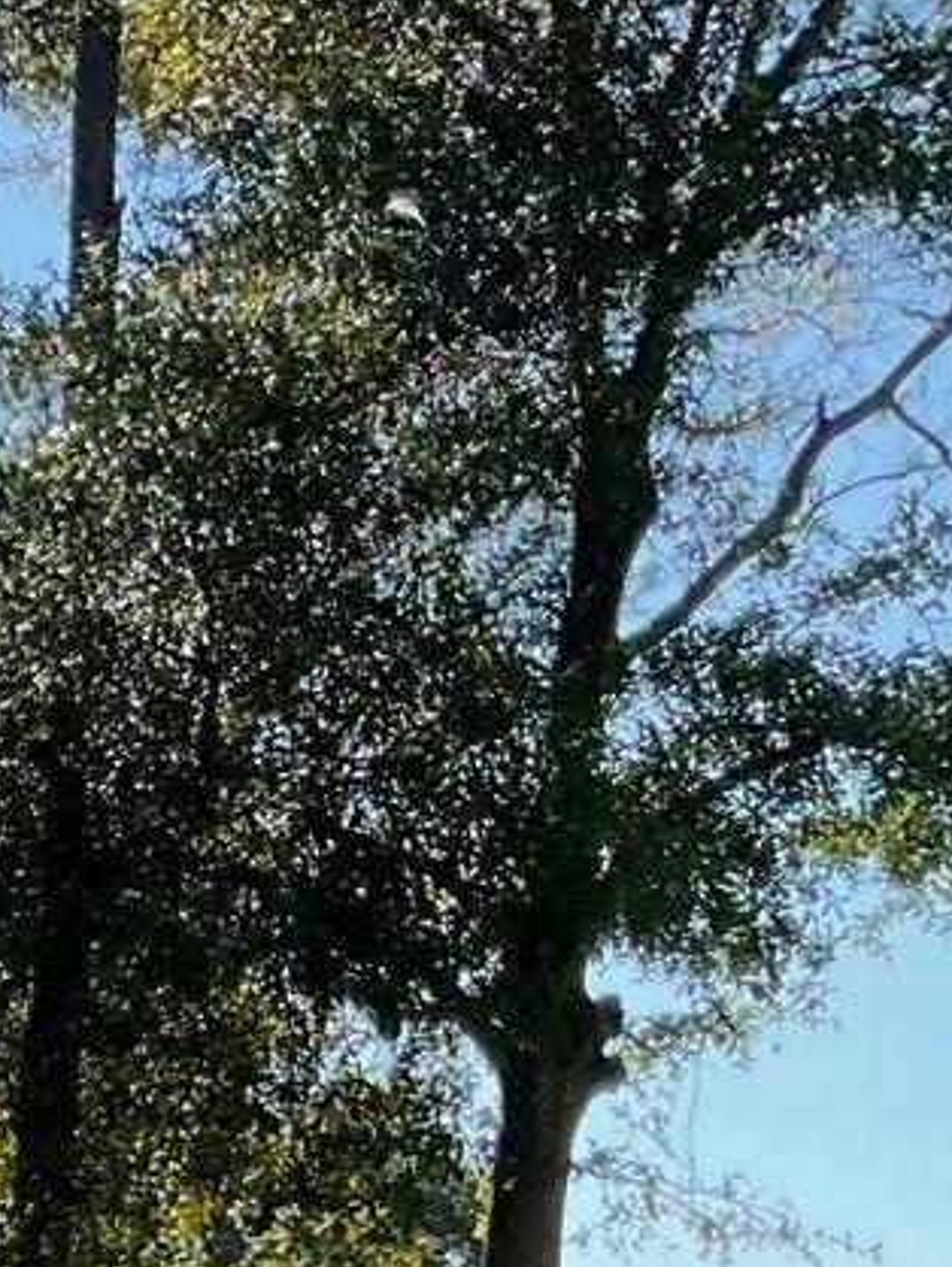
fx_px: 4066
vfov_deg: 16.6
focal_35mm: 111
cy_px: 1688
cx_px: -1446
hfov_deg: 11.0
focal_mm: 3
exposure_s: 1/759
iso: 16
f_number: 1.8
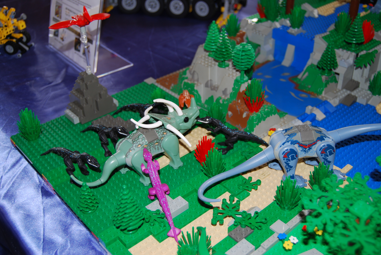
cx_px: 190
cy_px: 128
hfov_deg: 49.5
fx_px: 413
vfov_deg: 34.3
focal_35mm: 39
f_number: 4
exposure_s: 1/60
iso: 200
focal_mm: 26
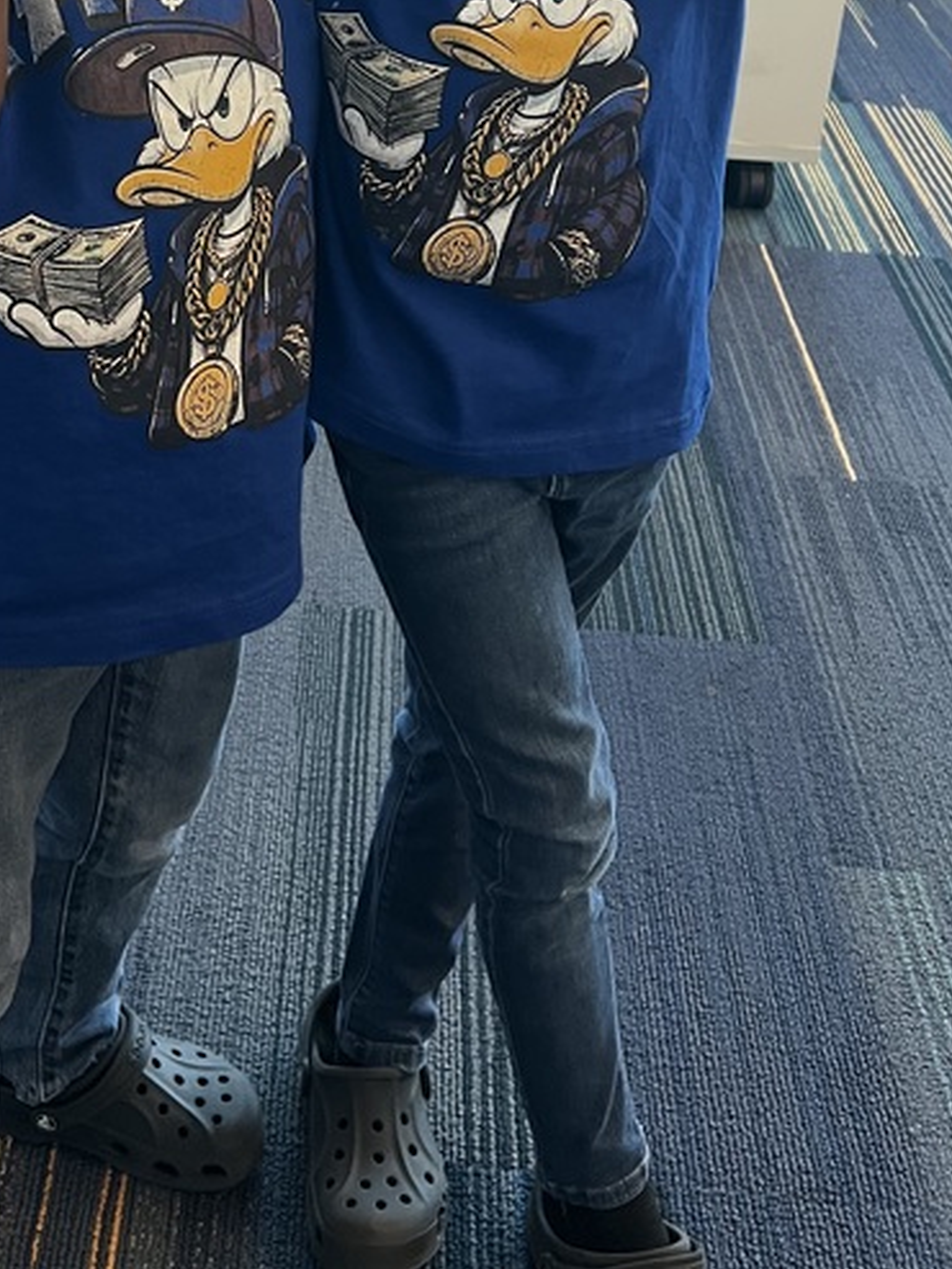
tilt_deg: -22.4
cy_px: 162
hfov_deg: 26.9
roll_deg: -4.1
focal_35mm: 54
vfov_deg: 33.9
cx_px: 304
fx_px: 1979
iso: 200
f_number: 1.5
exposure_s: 1/60
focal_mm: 5.7
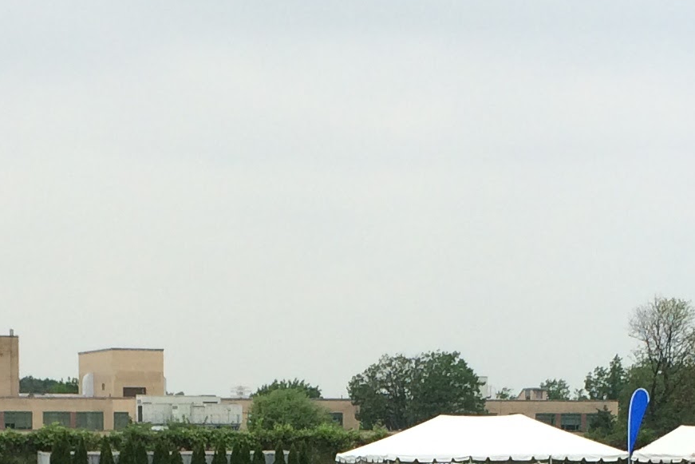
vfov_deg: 11.5
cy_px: 728
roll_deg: +0.2
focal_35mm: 113
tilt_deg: -8.1
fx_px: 2182
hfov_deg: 18.1
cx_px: 240
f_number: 2.2
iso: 32
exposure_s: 1/2053
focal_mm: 4.15
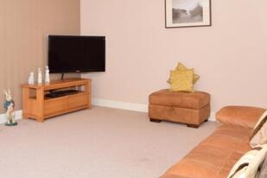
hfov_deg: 52.6
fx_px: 260
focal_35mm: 35
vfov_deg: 37.1
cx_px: 76
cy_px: 49
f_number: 5
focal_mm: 11
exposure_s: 1/40
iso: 200
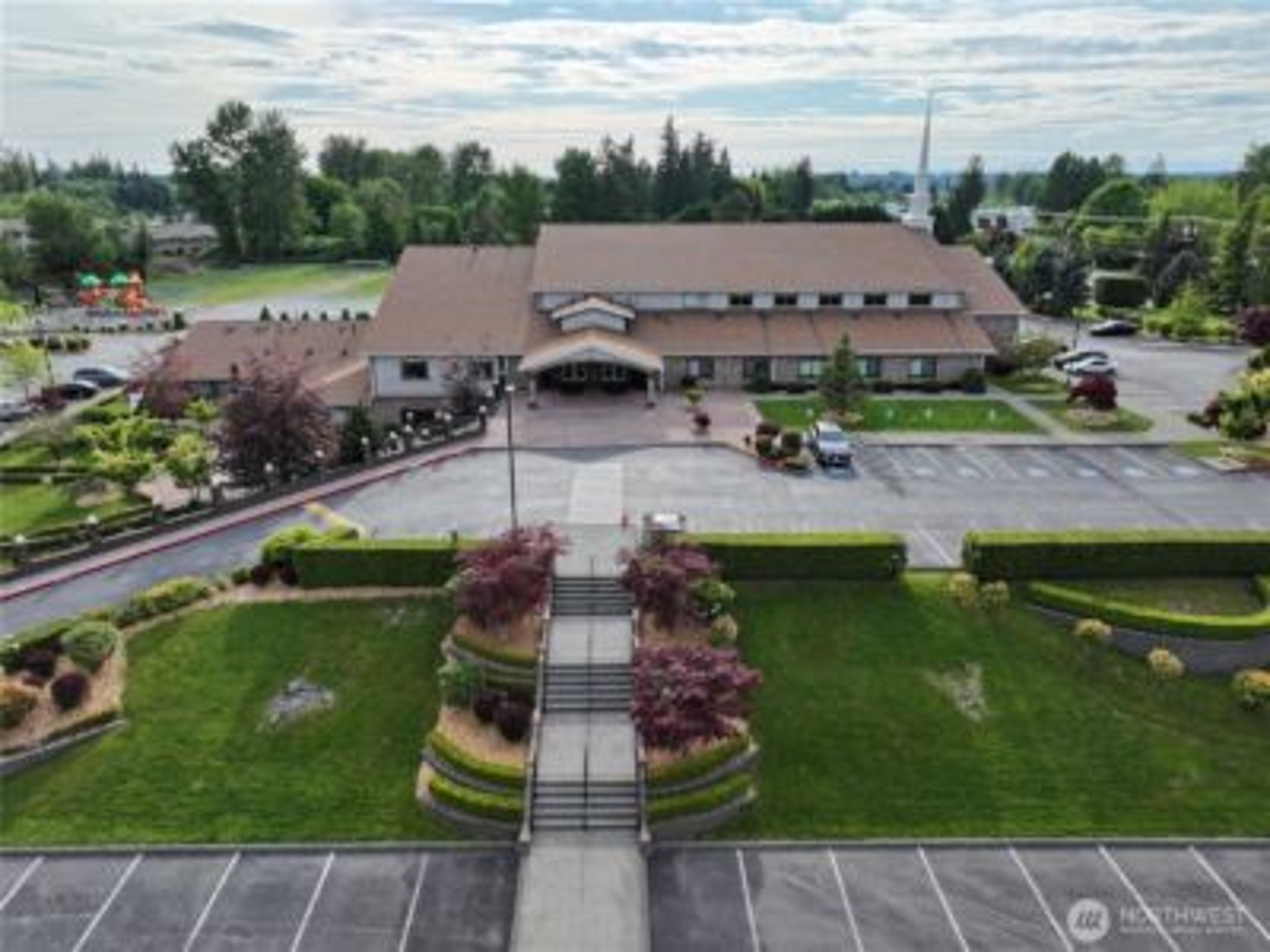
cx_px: 635
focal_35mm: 24
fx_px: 881
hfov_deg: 71.6
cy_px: 476
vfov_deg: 56.8
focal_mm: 12.29
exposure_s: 1/120
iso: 100
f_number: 6.3
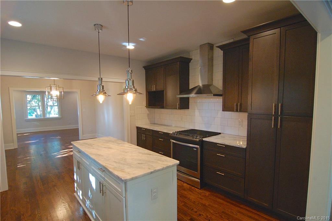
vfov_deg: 67.2
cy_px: 110
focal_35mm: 18
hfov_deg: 90.1
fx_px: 166
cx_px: 166
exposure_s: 1/20
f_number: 8
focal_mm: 12
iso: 1600
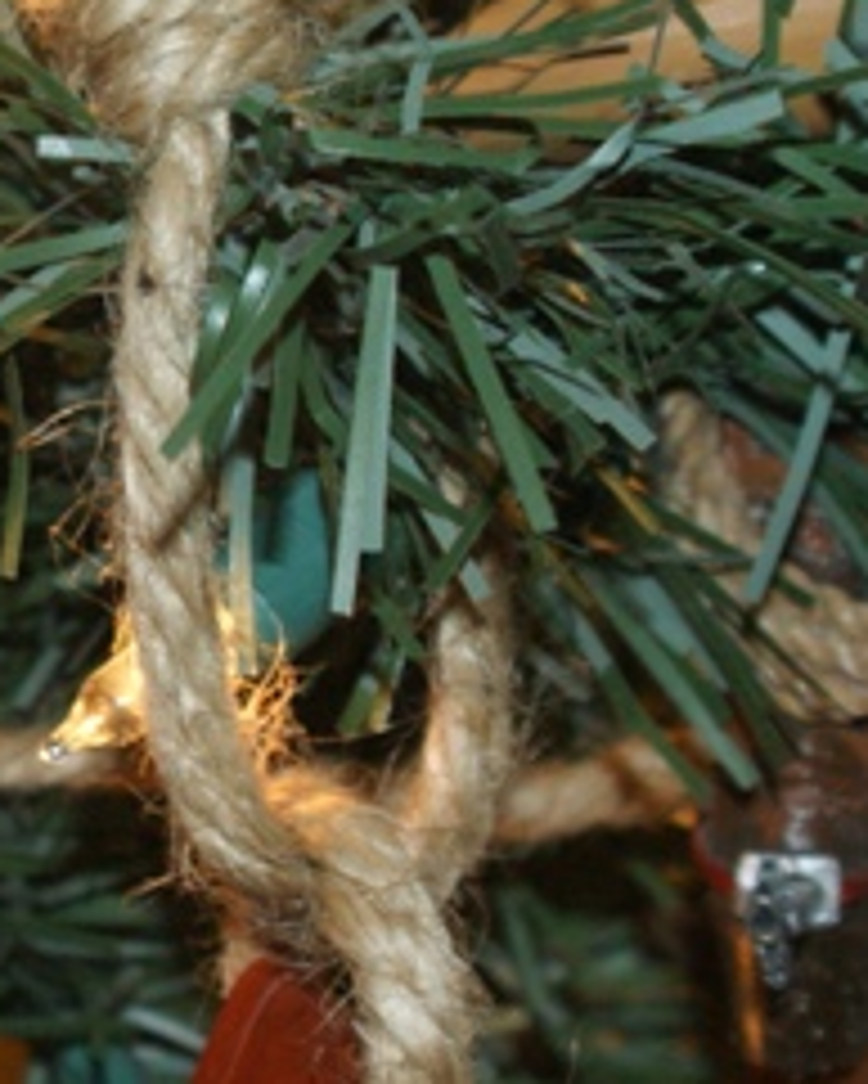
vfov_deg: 9.2
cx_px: -670
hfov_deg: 7.2
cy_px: 403
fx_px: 6707
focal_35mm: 209
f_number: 5.6
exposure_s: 1/60
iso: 400
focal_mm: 35
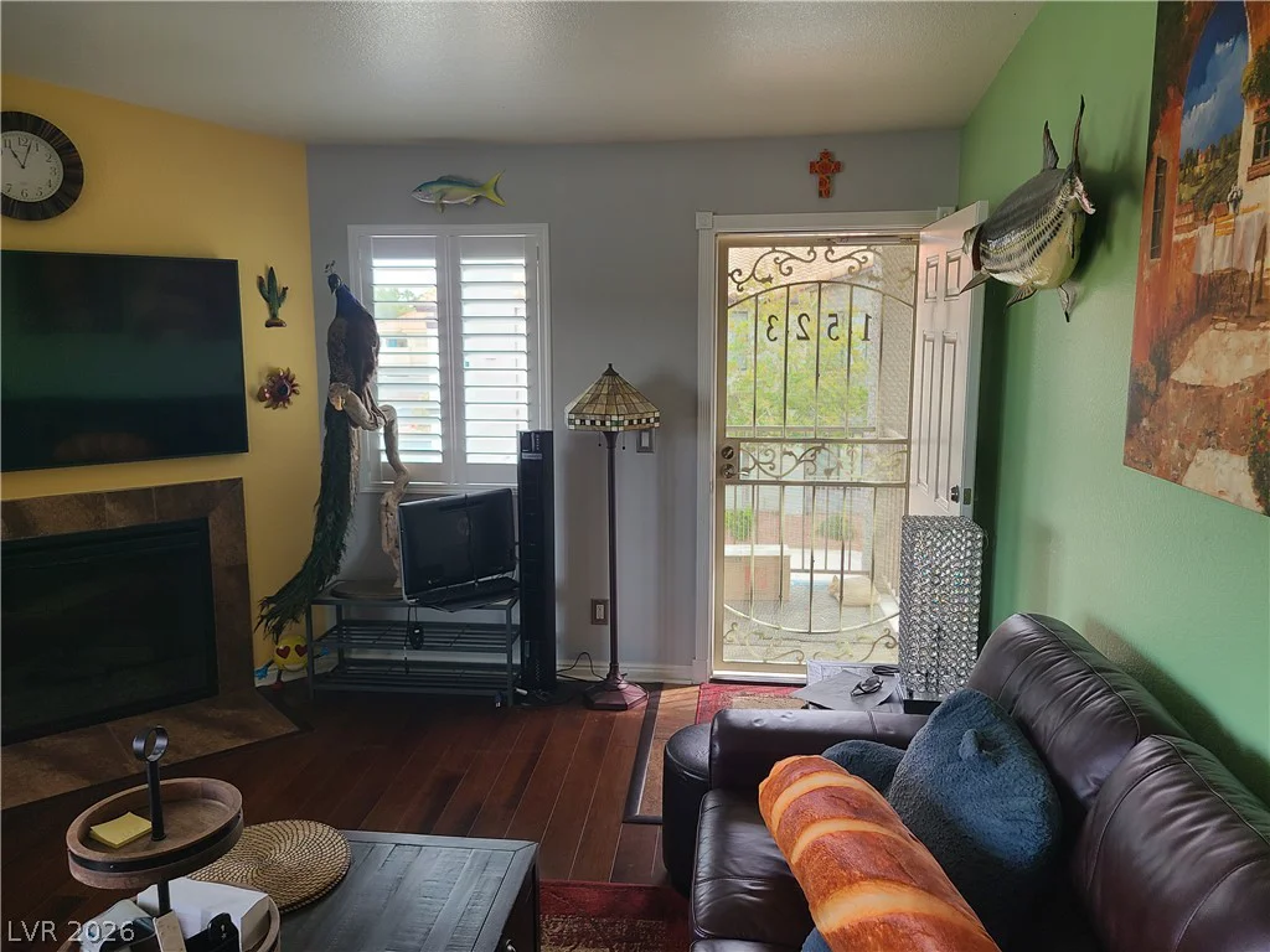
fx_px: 954
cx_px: 635
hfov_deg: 67.3
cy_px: 476
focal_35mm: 26
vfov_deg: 53.1
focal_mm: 5.4
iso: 50
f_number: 1.8
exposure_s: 1/52
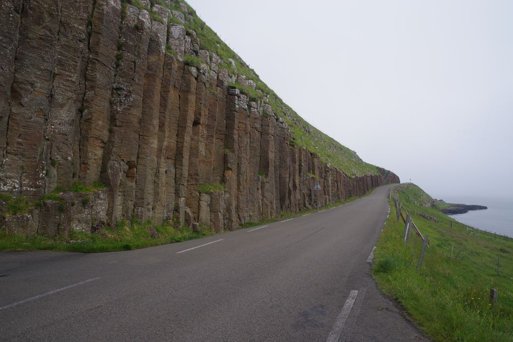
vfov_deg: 53.1
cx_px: 256
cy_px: 171
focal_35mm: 24
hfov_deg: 73.7
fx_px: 342
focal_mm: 24
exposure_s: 1/640
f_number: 7.1
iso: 400
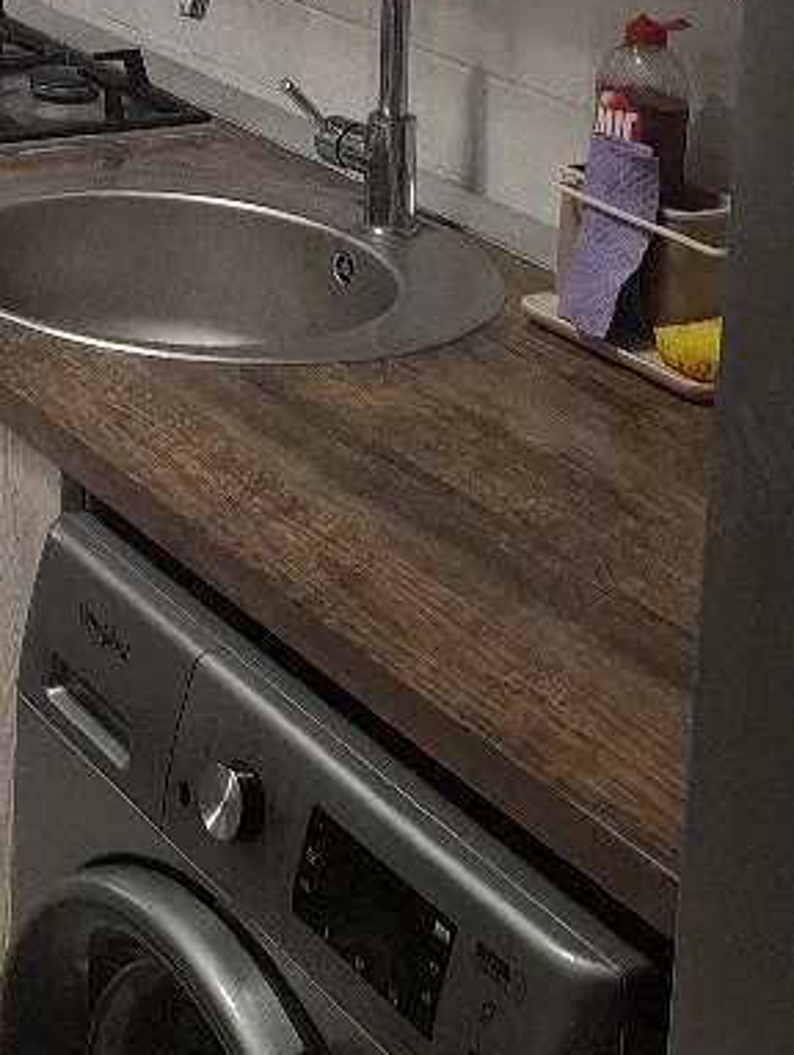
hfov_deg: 16.6
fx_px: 2443
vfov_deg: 22.6
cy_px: -183
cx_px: -433
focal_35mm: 80
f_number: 1.8
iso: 200
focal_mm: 5.54
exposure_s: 1/100
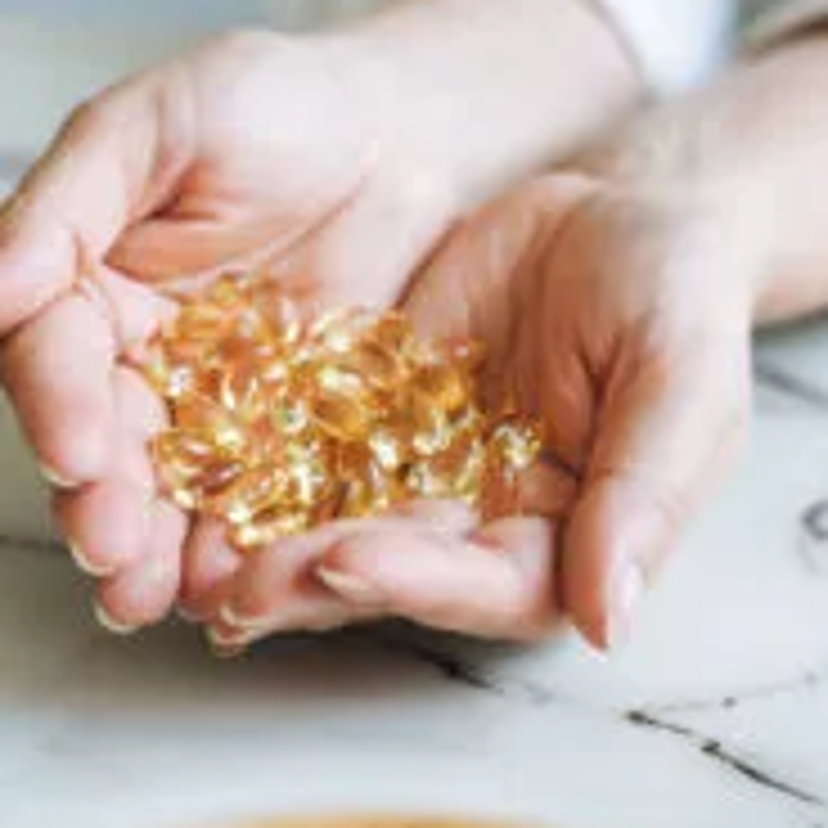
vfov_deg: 17.9
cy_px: 428
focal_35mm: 97
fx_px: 2625
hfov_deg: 17.9
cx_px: 297
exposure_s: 1/160
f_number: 2.5
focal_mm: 50
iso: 200
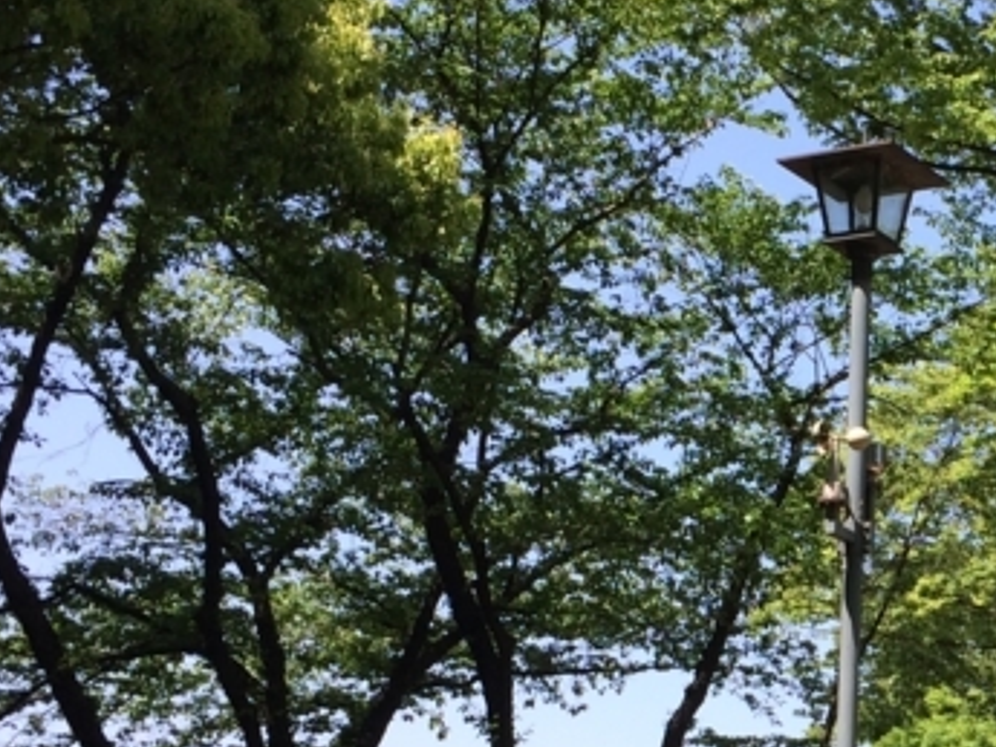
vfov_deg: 17.1
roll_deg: -0.8
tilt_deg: +11.0
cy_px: 583
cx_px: 1068
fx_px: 2475
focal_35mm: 86
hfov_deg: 21.7
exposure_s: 1/892
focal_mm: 4.15
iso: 32
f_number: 2.2
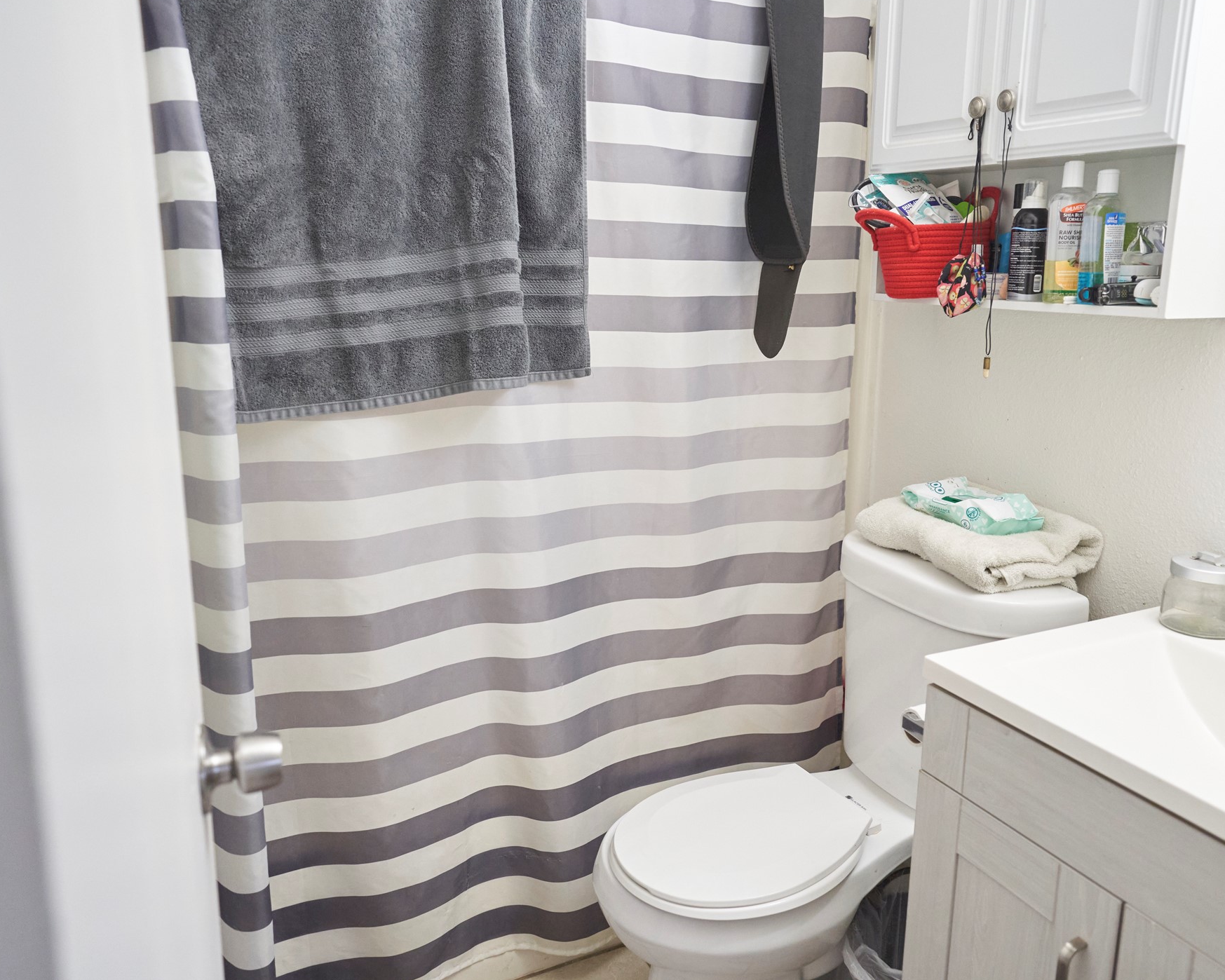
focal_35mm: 28
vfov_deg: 51.5
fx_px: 1015
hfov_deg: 62.1
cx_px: 668
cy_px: 475
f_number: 2.8
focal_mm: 24
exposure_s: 1/125
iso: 3200
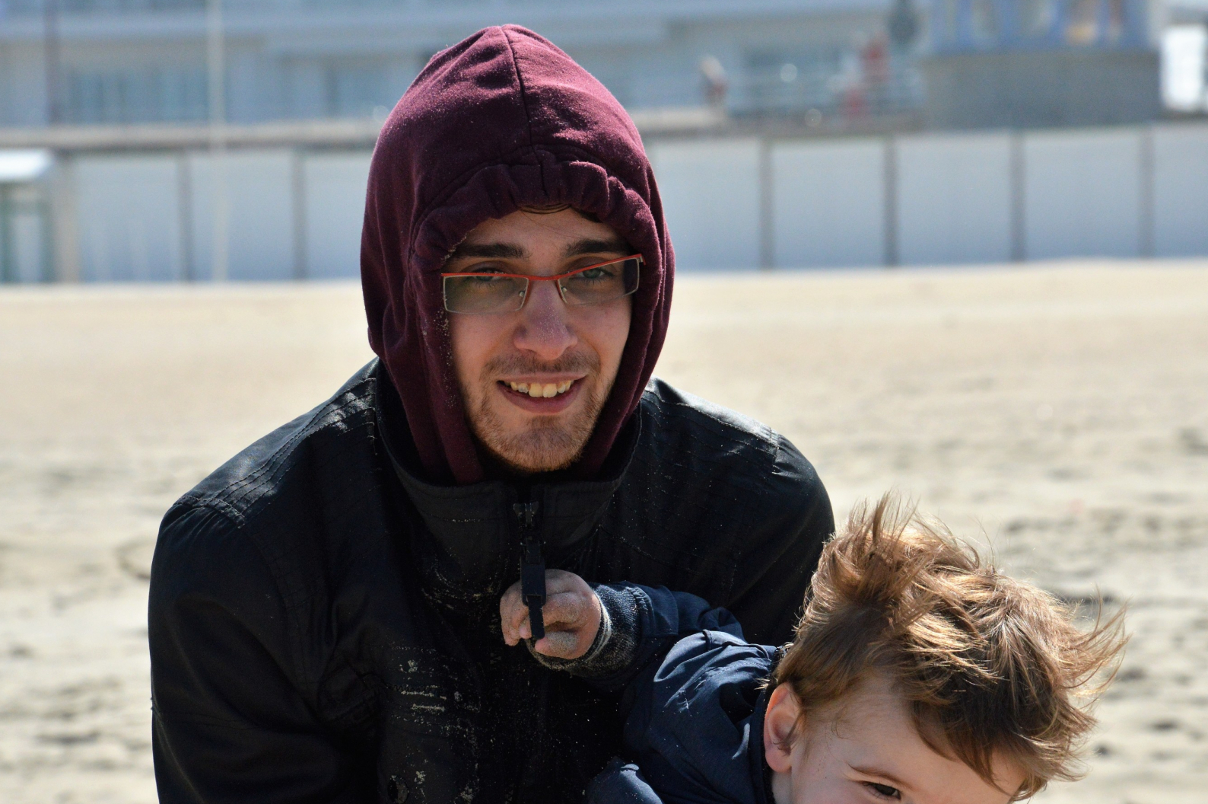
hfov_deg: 11.5
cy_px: 447
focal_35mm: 179
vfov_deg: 7.7
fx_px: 5987
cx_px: 661
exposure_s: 1/3200
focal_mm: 105
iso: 800
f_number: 9
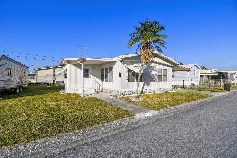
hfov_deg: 100.4
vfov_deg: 77.3
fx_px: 99
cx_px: 118
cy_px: 79
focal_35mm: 15
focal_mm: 10
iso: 100
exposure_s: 1/1000
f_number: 7.1
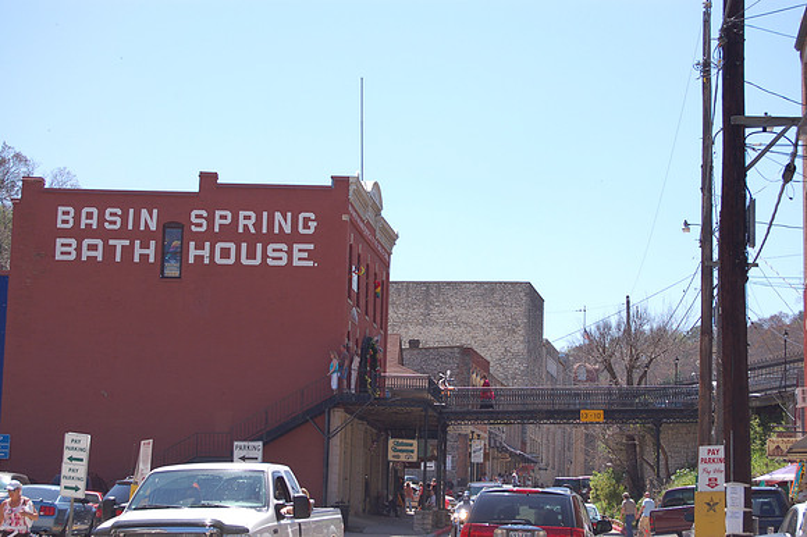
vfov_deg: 16.5
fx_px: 1848
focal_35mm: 82
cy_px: 268
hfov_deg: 24.6
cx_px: 404
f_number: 8
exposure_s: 1/250
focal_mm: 55
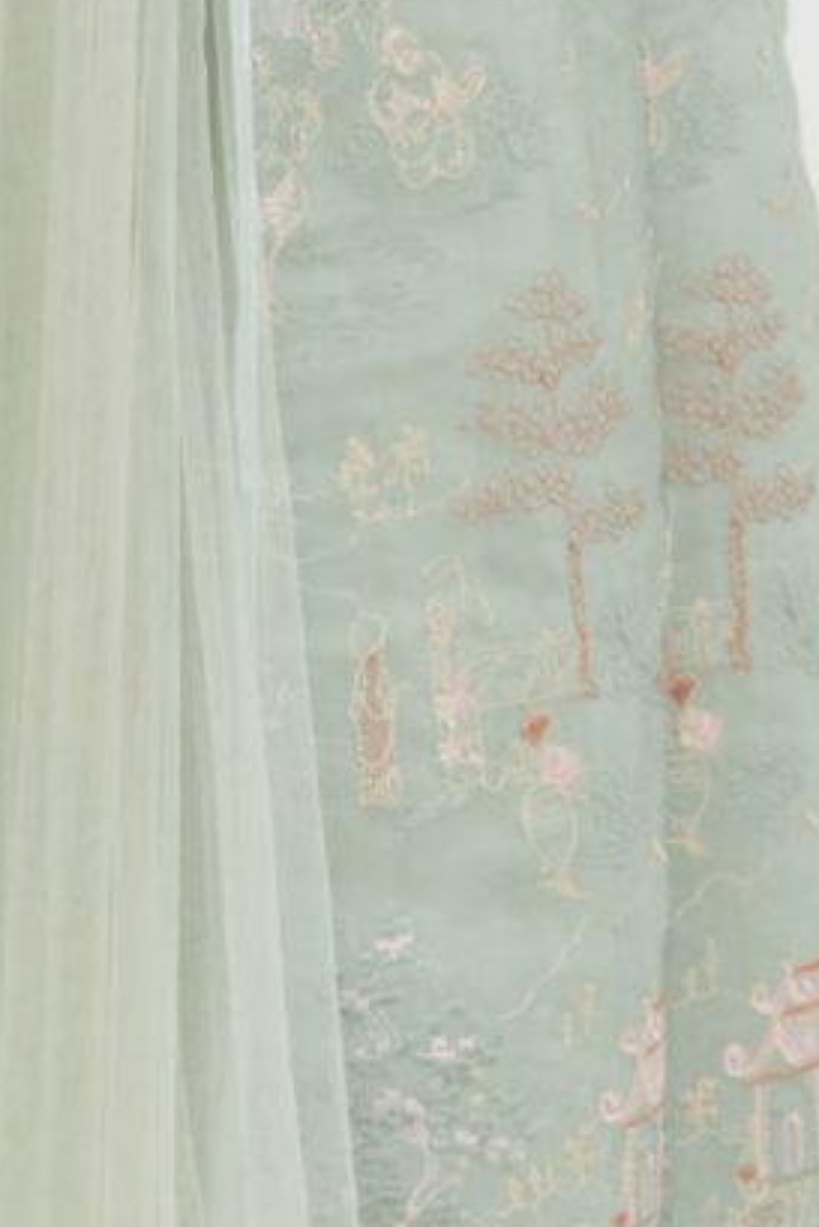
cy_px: -957
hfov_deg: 4.8
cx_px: 50
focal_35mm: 288
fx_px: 9819
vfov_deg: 7.0
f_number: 2.8
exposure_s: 1/160
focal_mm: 46
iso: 400
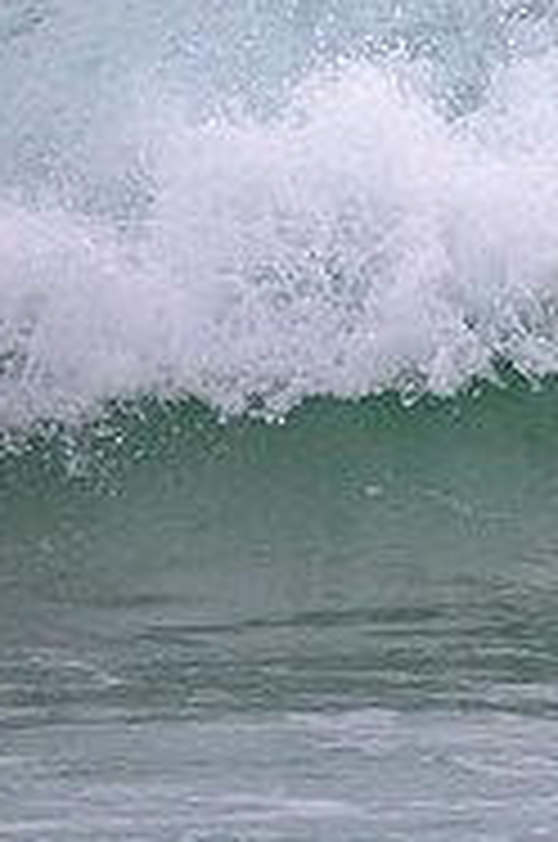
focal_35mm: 2486
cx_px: 1179
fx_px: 58010
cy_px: 182
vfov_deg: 0.8
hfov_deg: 0.6
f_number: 11
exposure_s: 1/1250
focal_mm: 800
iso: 8000
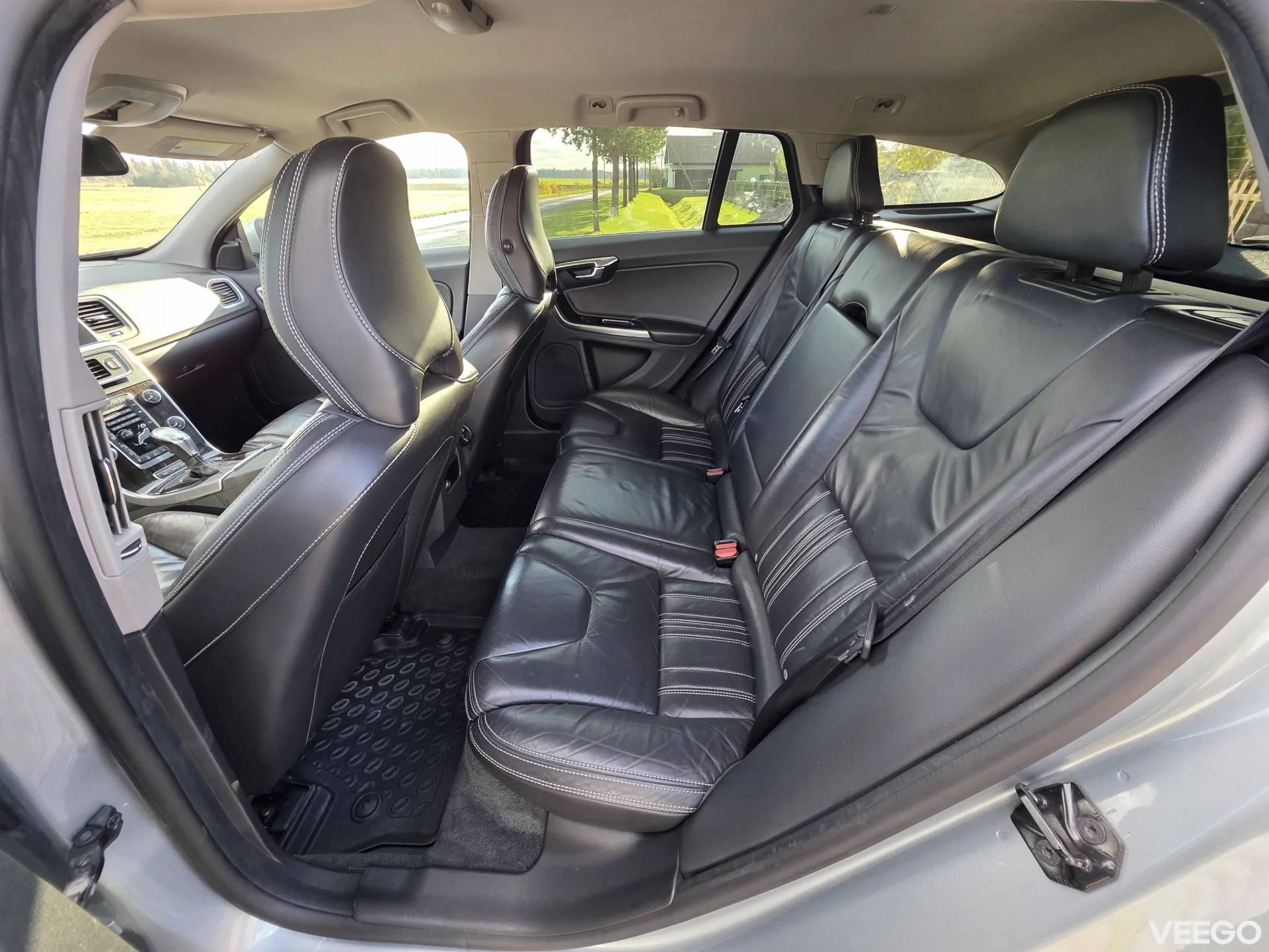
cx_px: 634
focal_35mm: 13
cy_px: 476
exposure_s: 1/100
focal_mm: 2.2
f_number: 1.9
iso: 125
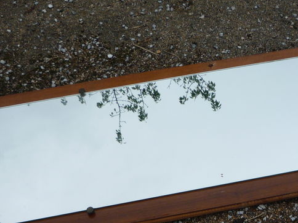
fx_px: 534
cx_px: 209
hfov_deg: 30.8
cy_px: 197
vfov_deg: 23.1
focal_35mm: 62
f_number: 4
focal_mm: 5.2
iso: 100
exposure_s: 1/200
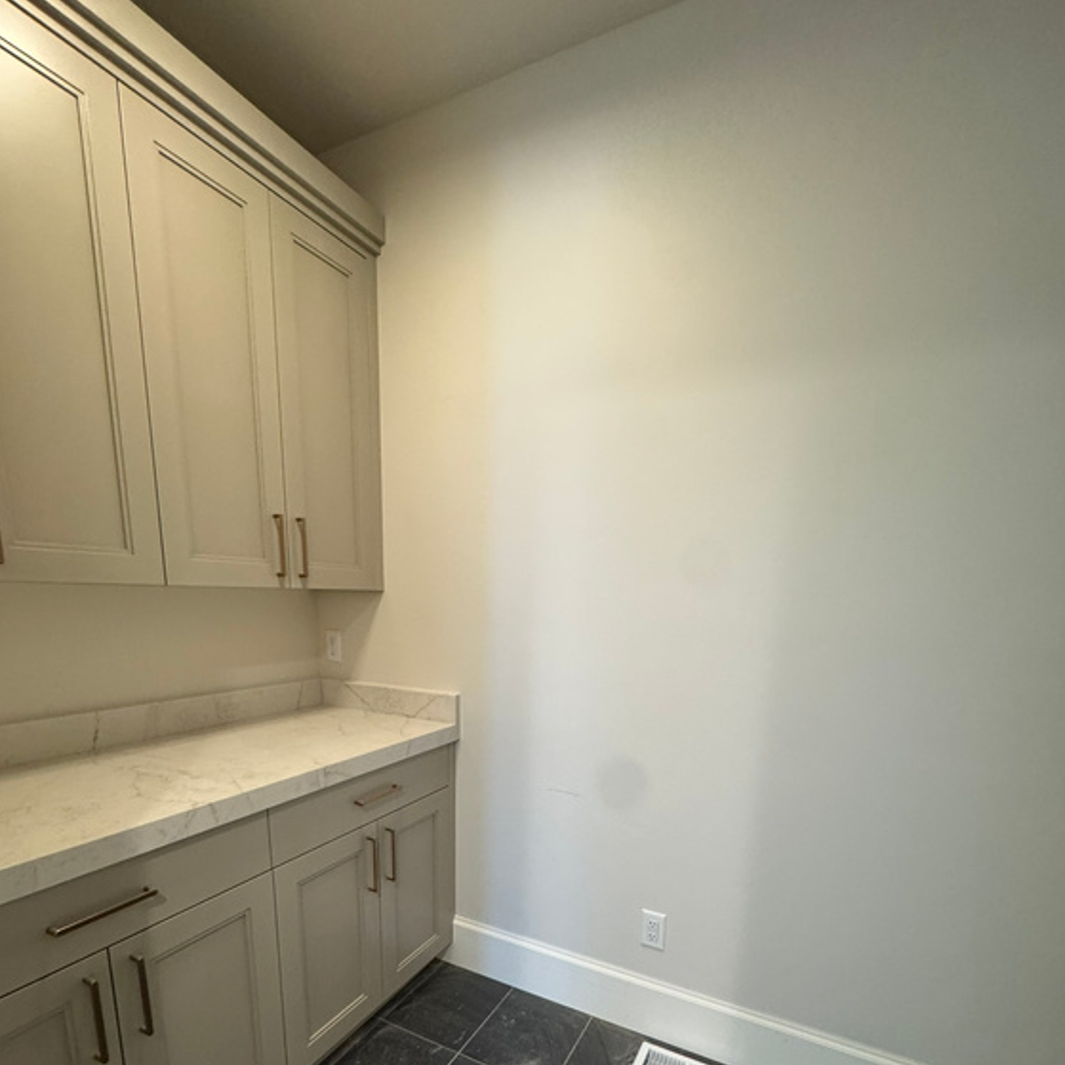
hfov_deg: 84.0
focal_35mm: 17
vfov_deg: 80.9
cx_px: 537
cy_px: 716
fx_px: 592
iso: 250
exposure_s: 1/60
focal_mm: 2.22
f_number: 2.2
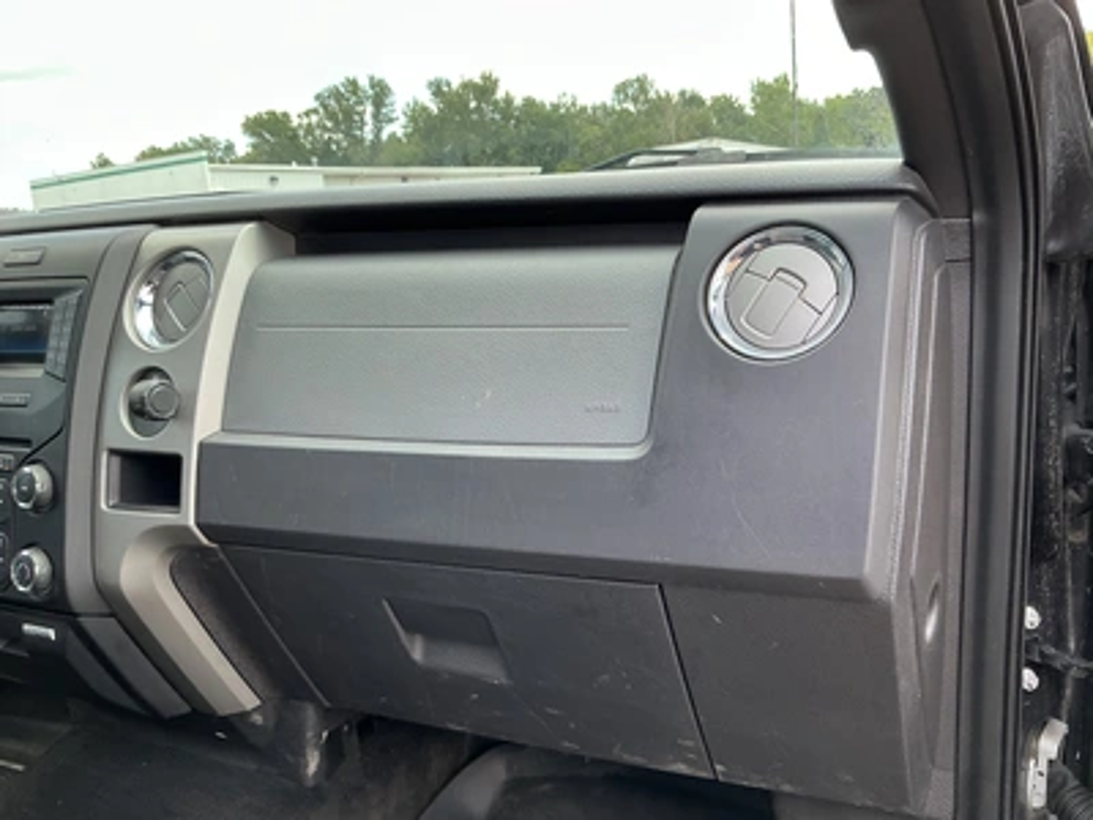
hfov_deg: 63.4
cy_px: 410
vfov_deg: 49.7
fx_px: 884
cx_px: 546
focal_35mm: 28
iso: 25
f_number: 1.8
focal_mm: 3
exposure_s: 1/122
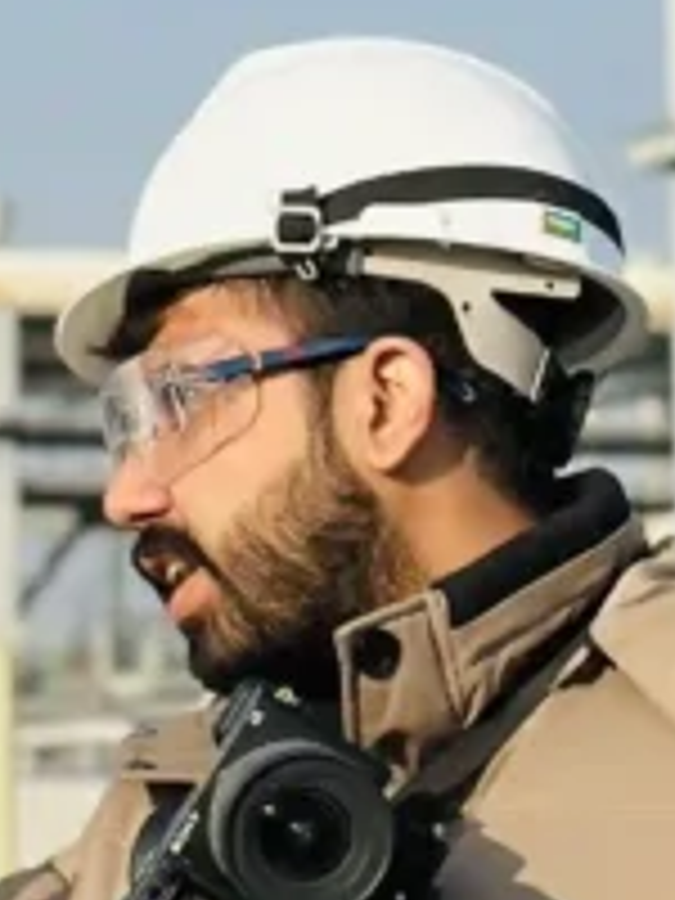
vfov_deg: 8.0
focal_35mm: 246
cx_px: -238
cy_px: 459
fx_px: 6396
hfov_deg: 6.0
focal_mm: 6.86
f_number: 1.78
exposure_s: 1/5882
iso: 100
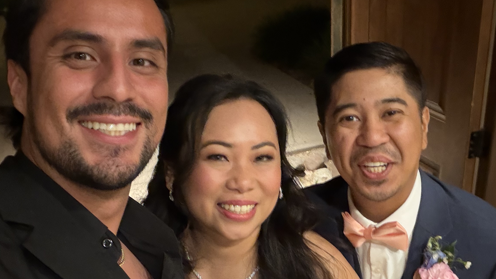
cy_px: 155
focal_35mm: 44
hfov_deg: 46.4
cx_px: 248
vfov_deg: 27.1
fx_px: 579
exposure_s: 1/15
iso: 500
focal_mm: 2.71
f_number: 1.9
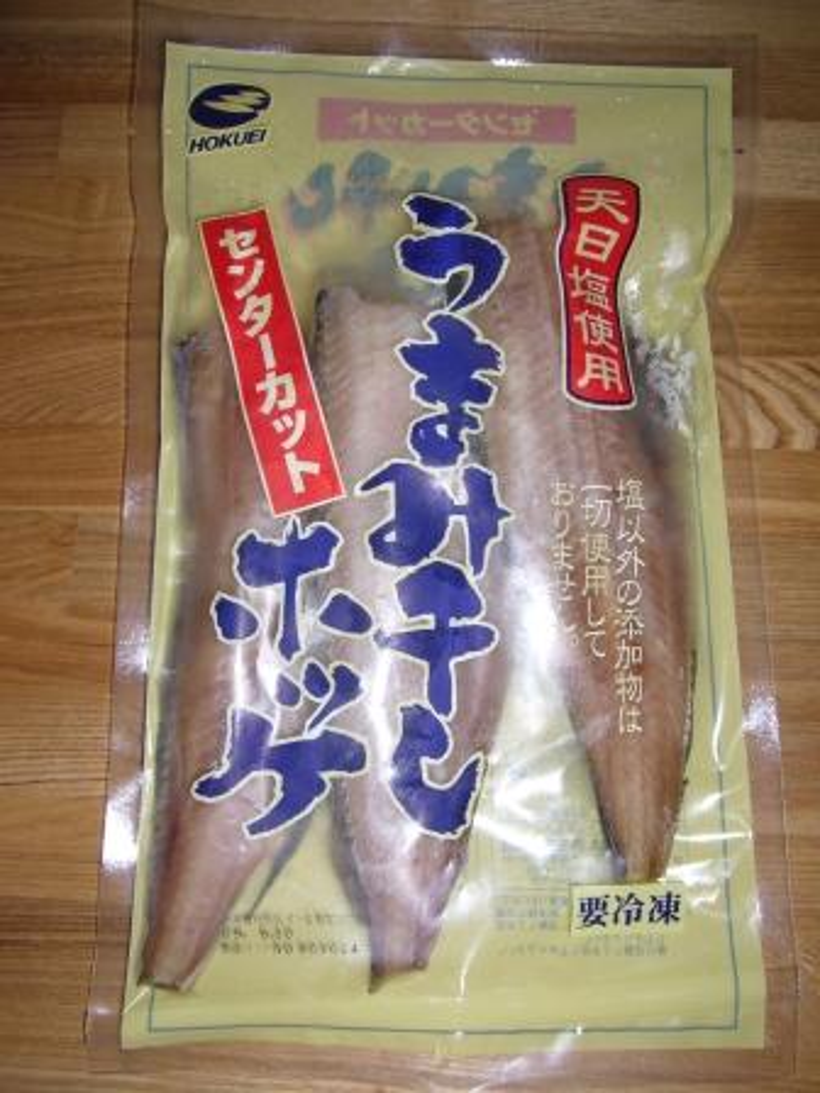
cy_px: 546
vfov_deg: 52.6
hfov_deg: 40.7
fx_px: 1105
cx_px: 410
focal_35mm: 35
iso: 80
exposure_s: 1/60
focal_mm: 5.8
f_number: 2.8
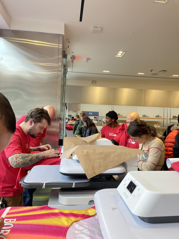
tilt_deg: +0.8
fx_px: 179
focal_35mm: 26
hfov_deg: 53.1
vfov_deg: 67.3
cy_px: 120
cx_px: 90
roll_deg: -1.4
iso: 40
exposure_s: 1/82
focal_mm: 4.2
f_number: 1.6
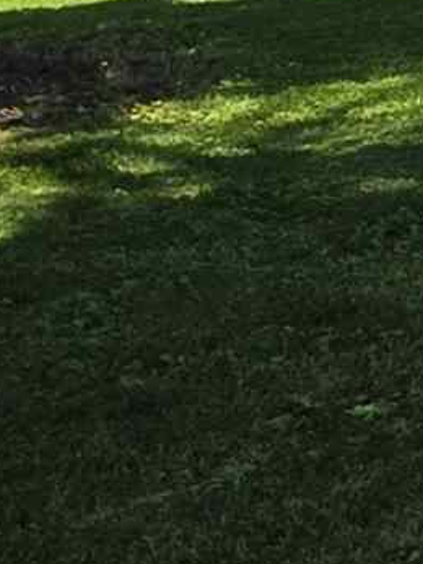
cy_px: -414
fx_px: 1875
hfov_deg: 7.0
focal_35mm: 115
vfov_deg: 15.1
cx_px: 1943
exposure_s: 1/1002
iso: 32
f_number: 1.9
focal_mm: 2.2
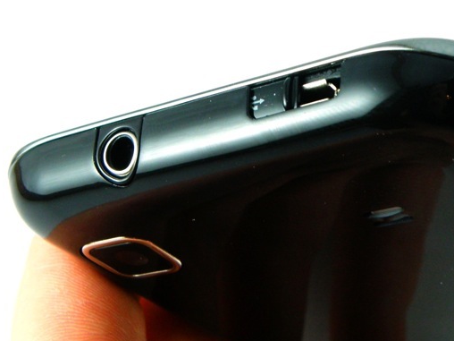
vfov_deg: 29.1
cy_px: 153
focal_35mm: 50
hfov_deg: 38.1
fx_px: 656
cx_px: 265
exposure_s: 1/50
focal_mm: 7.32
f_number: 4.5
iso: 100
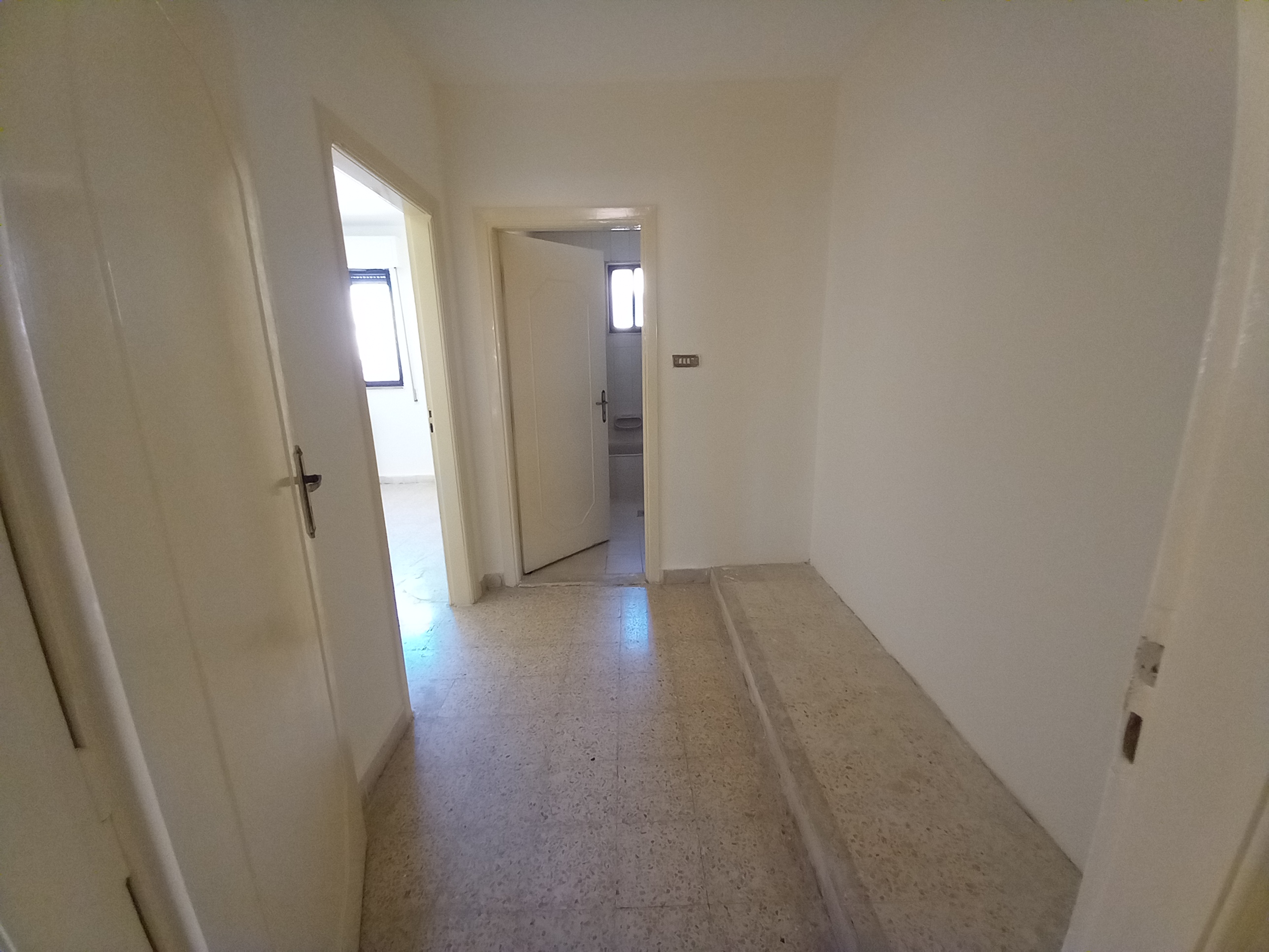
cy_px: 476
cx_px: 634
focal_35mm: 13
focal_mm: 1.13
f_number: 2.2
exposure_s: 1/33.3
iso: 250
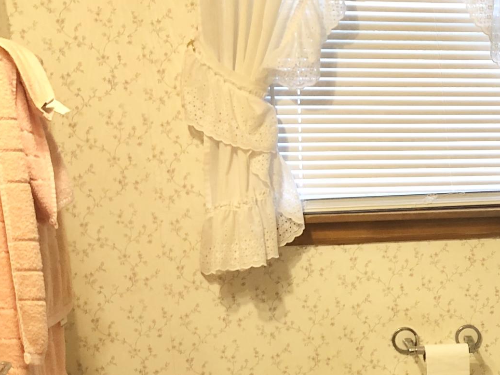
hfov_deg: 22.4
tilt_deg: -14.5
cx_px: 586
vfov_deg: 17.7
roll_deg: +0.7
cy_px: 392
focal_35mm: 81
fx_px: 1170
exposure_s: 1/17
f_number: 1.8
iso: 40
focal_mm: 3.99
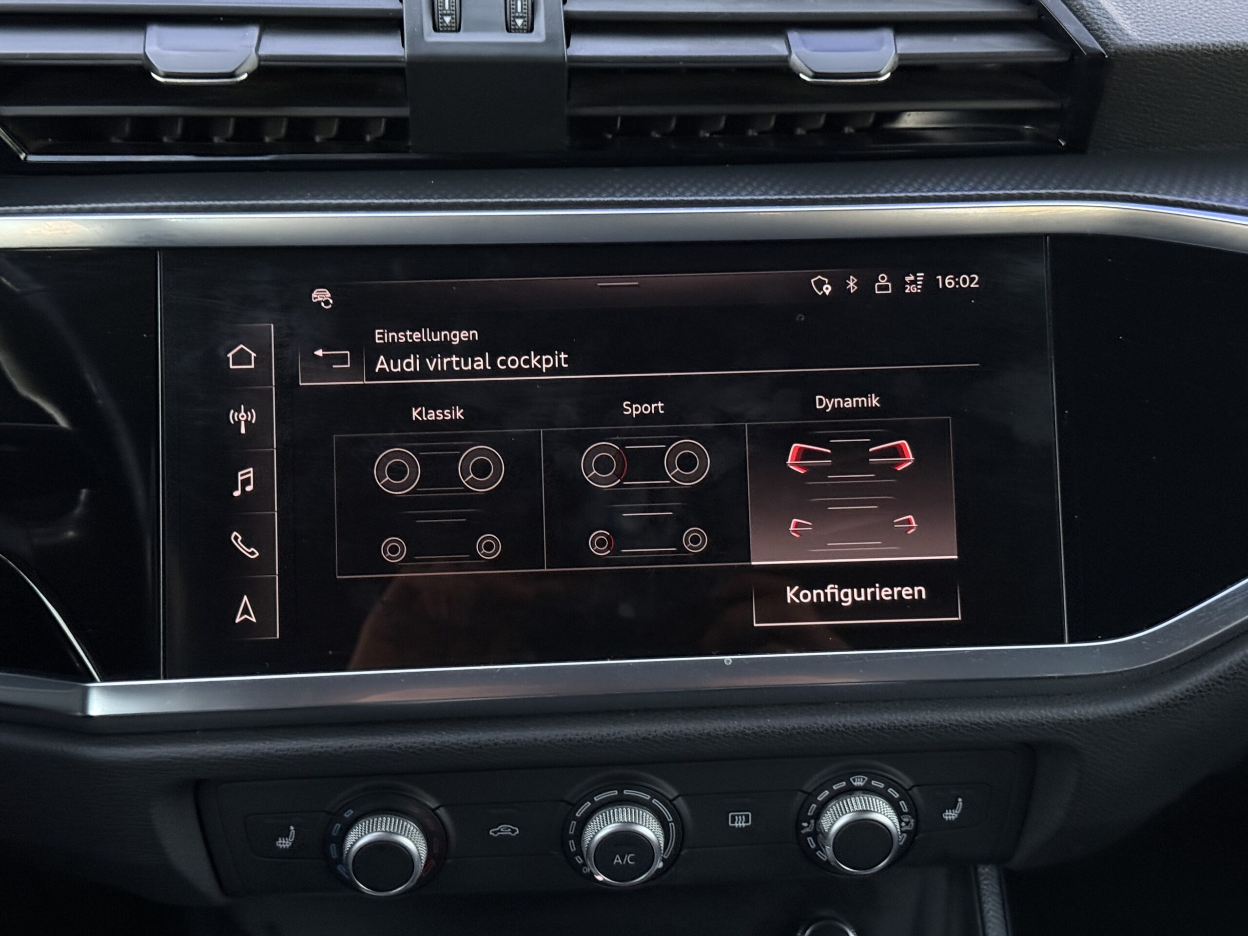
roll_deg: +0.1
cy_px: 468
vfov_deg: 30.3
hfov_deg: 39.7
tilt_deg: -25.5
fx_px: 1731
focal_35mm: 48
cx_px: 624
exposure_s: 1/39
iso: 500
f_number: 1.78
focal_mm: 6.76
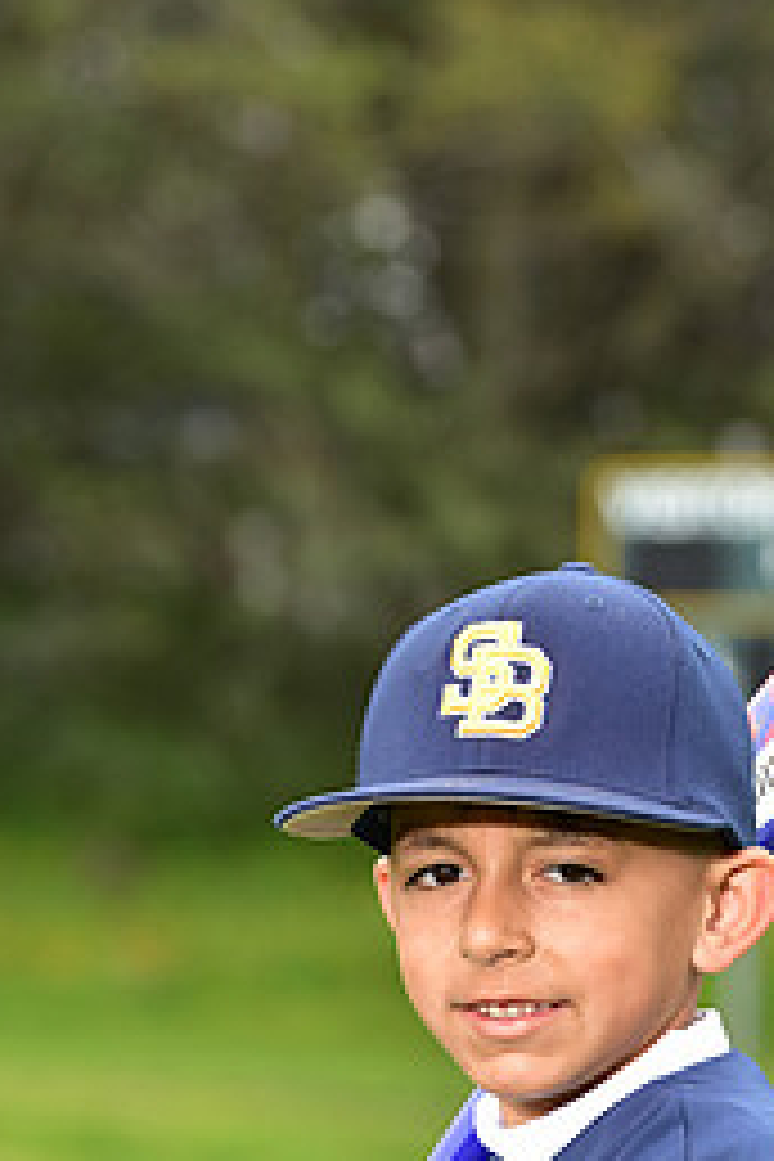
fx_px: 9771
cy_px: 1292
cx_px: 524
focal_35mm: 303
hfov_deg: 4.5
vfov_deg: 6.8
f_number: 5.6
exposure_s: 1/250
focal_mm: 135
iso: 400
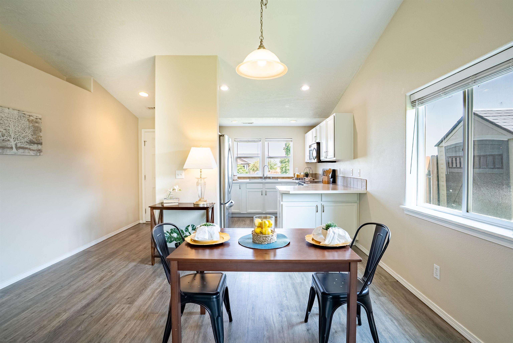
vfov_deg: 73.8
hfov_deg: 96.7
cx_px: 256
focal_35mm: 16
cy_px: 172
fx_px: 228
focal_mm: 16
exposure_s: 1/500
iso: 400
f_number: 8
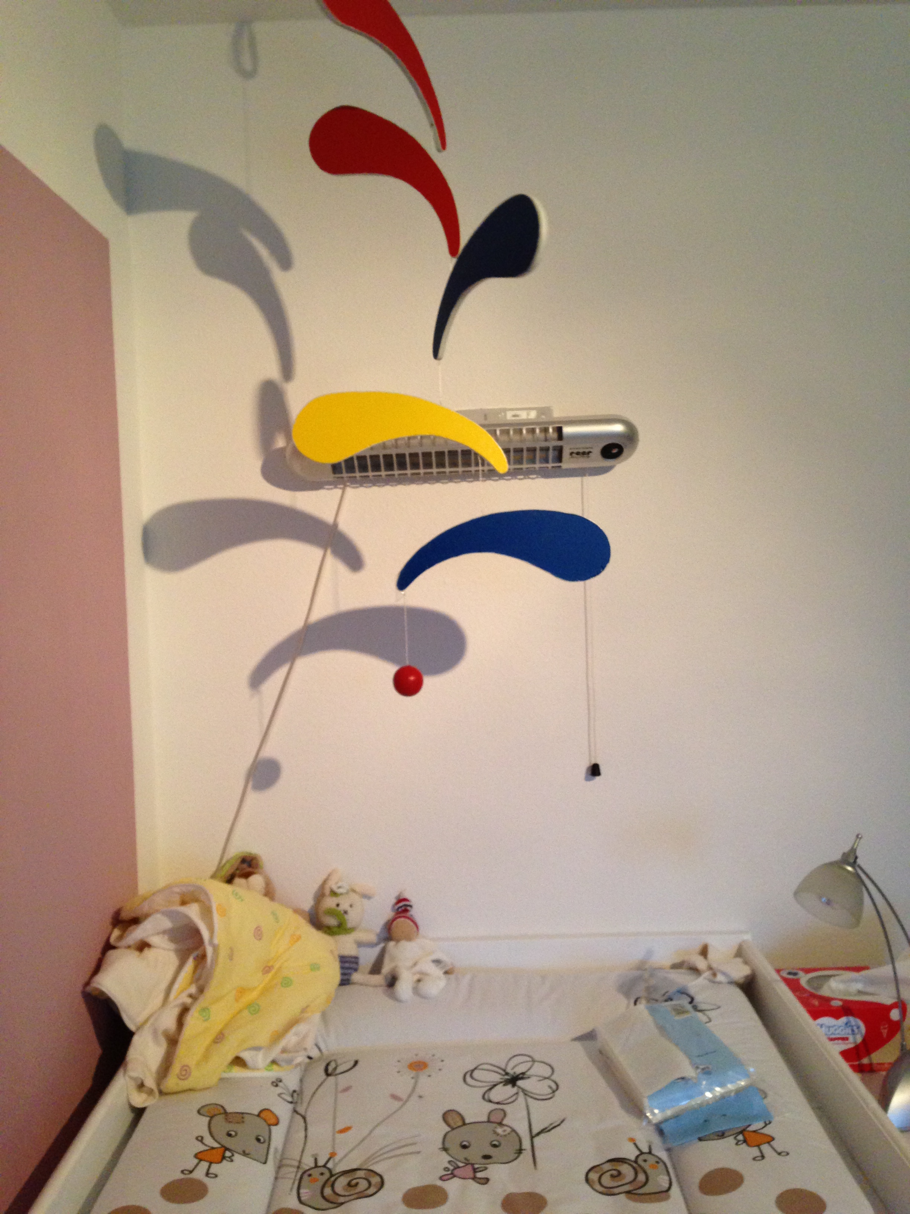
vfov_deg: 55.4
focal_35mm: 33
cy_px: 607
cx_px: 455
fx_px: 1157
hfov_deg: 42.9
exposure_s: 1/20
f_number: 2.4
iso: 250
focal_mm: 4.13
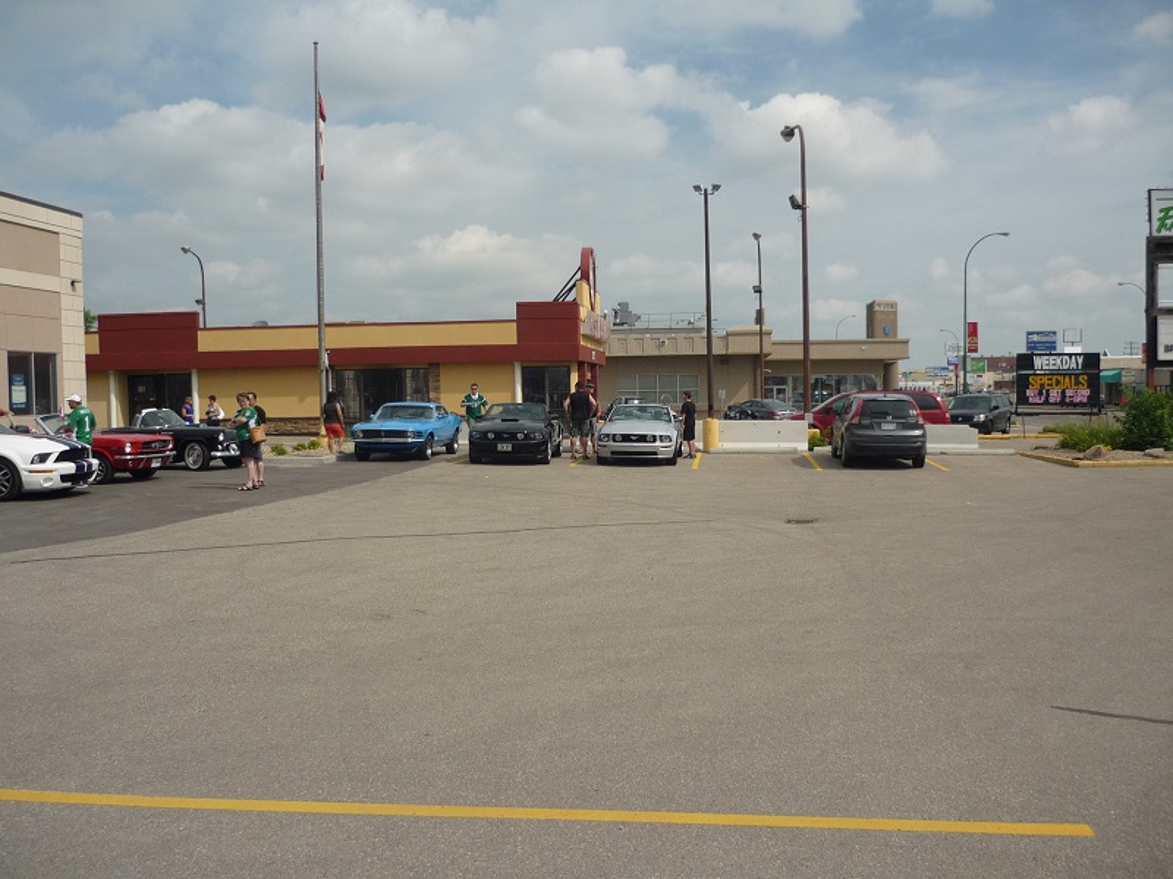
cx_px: 586
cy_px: 440
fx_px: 1118
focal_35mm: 33
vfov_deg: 42.9
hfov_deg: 55.4
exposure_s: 1/400
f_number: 8
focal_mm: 5.5
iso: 100
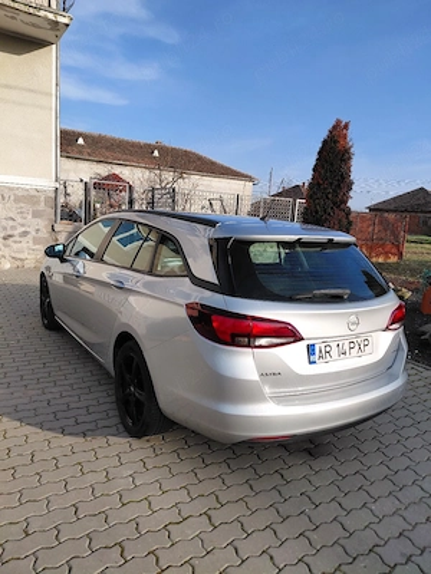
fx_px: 415
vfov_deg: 69.4
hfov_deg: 54.9
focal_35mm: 25
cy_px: 287
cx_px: 216
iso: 50
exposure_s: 1/2000
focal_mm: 4.69
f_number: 1.8
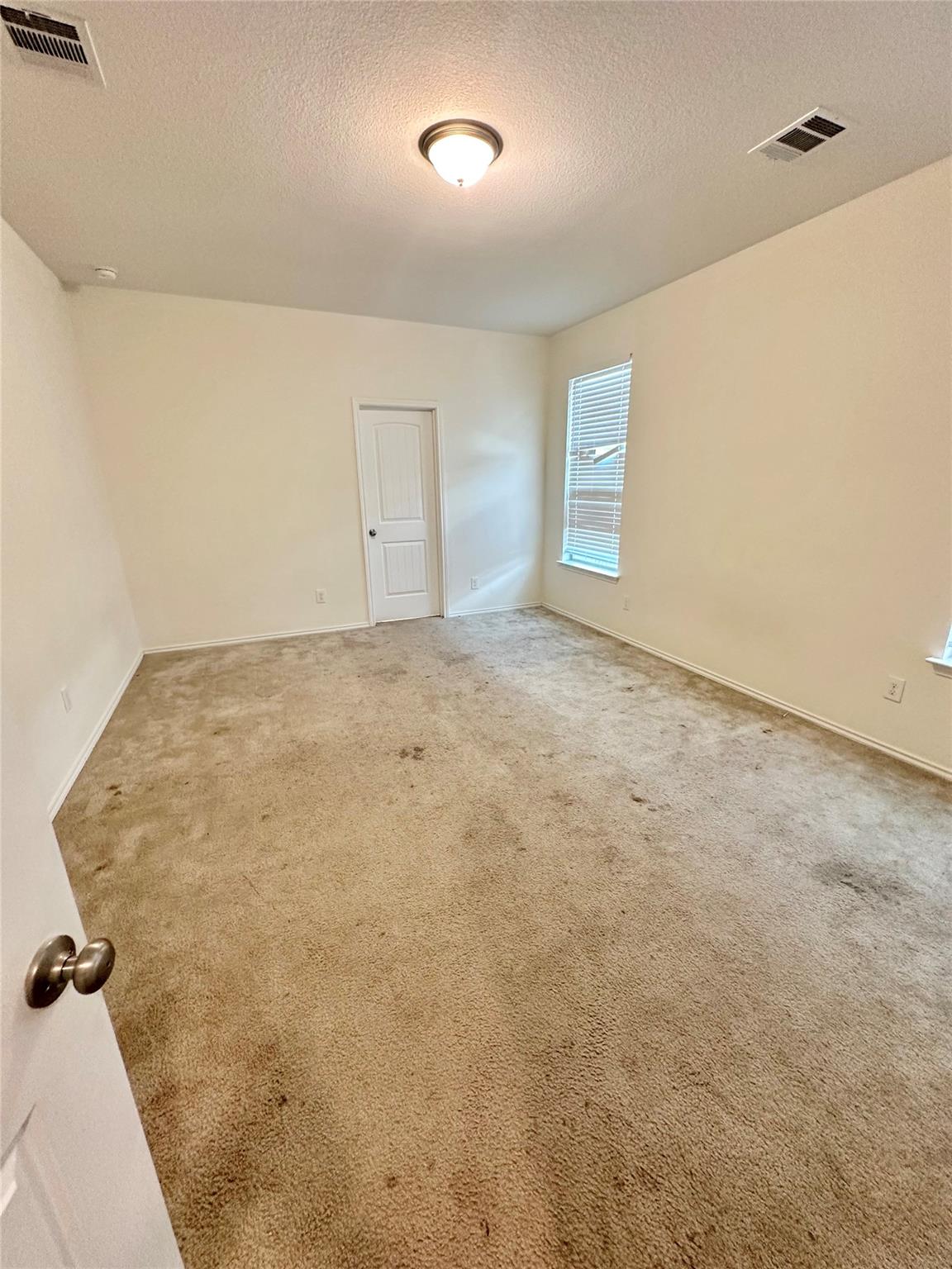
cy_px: 634
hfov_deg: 85.7
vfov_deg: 102.1
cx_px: 476
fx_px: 513
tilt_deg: -17.7
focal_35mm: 14
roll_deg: -1.5
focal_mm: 2.22
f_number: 2.2
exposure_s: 1/60
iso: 250
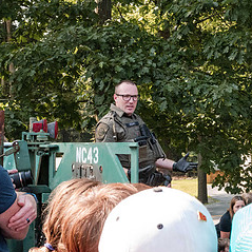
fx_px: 634
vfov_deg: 22.5
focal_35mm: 77
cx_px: 227
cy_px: 106
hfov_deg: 22.0
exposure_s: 1/1000
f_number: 16
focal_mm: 35
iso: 6400
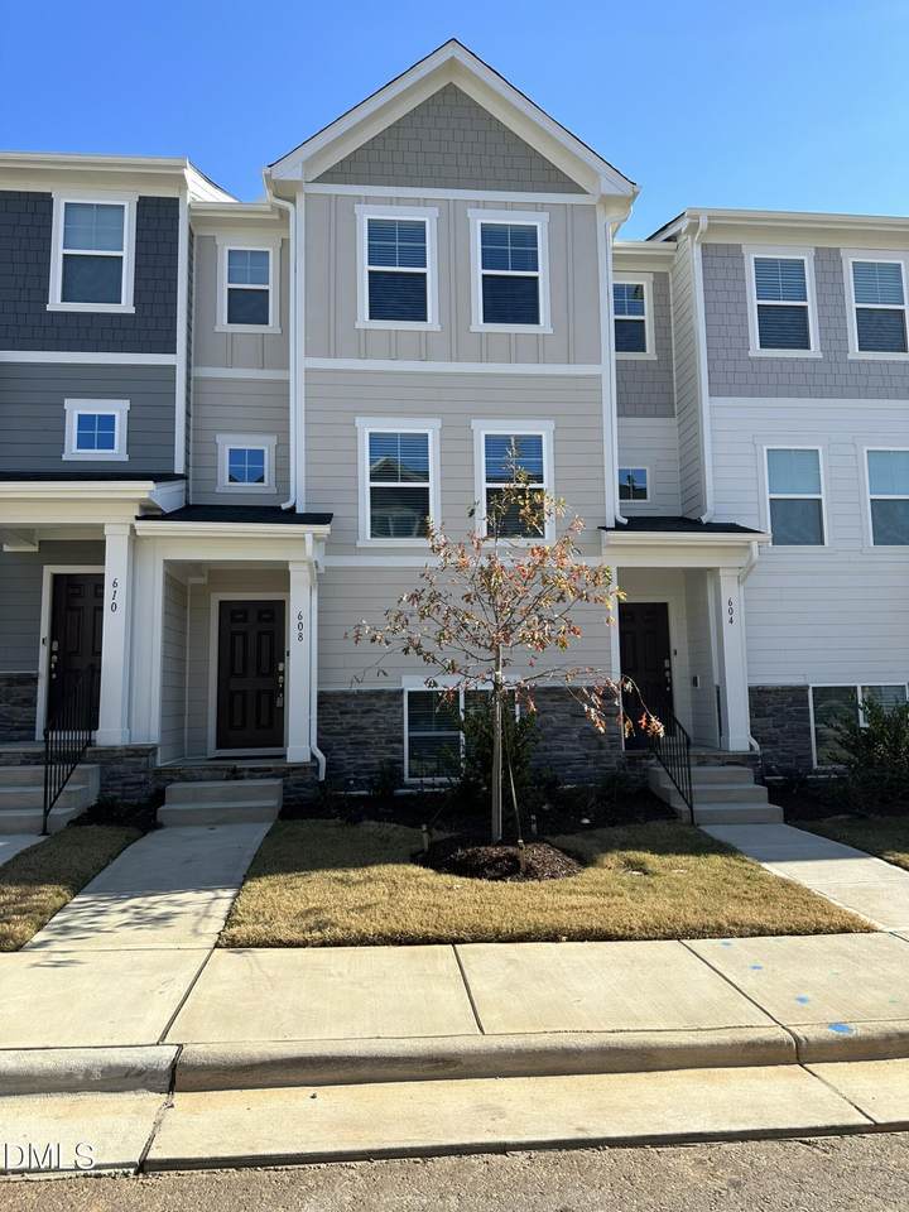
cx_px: 454
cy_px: 606
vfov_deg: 71.6
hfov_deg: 56.8
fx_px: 840
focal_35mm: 24
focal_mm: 6.86
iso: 80
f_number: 1.78
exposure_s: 1/2882
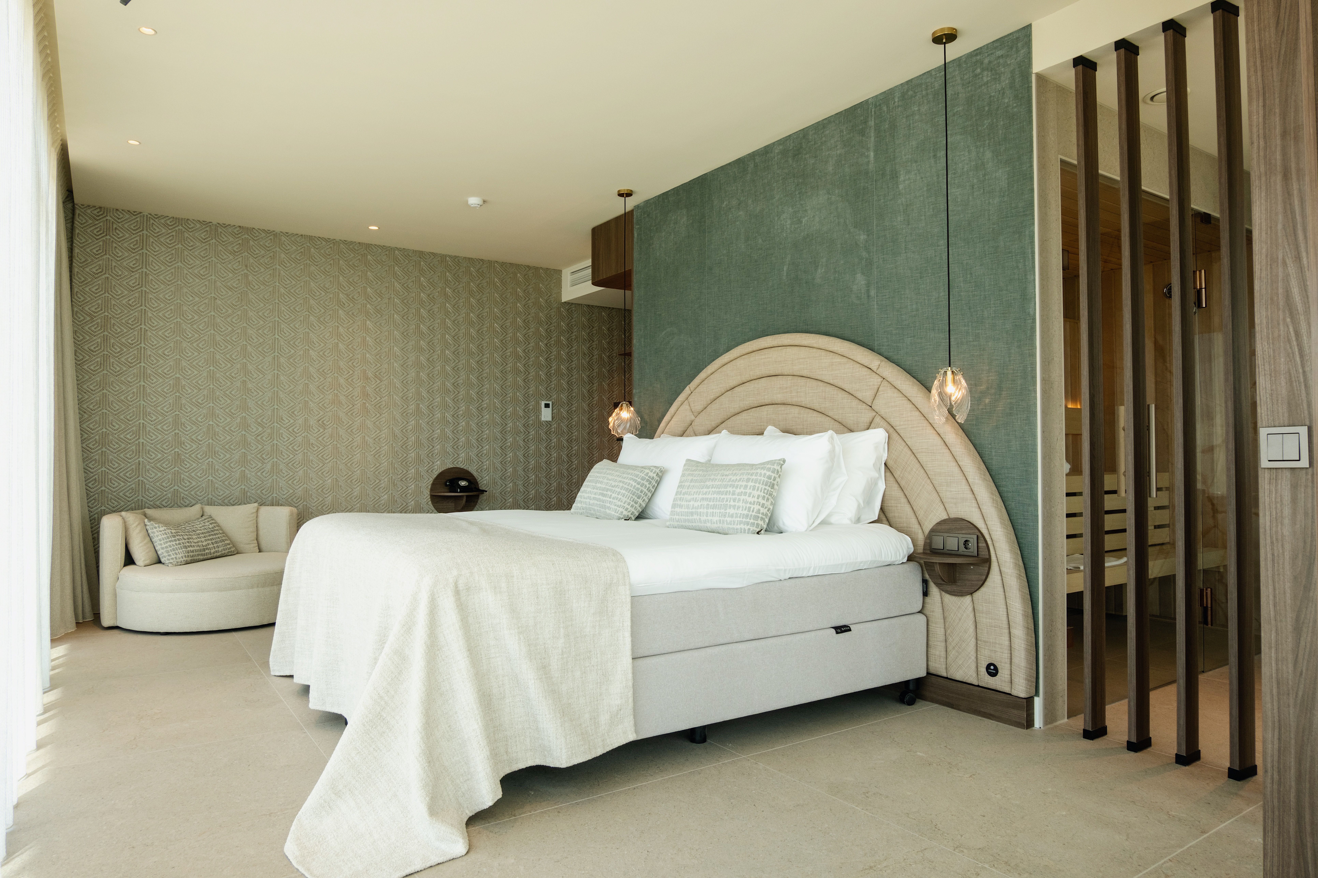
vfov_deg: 55.1
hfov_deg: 76.1
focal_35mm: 23
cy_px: 439
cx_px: 659
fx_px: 842
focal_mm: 15.6
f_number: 10
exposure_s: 1/15
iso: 250
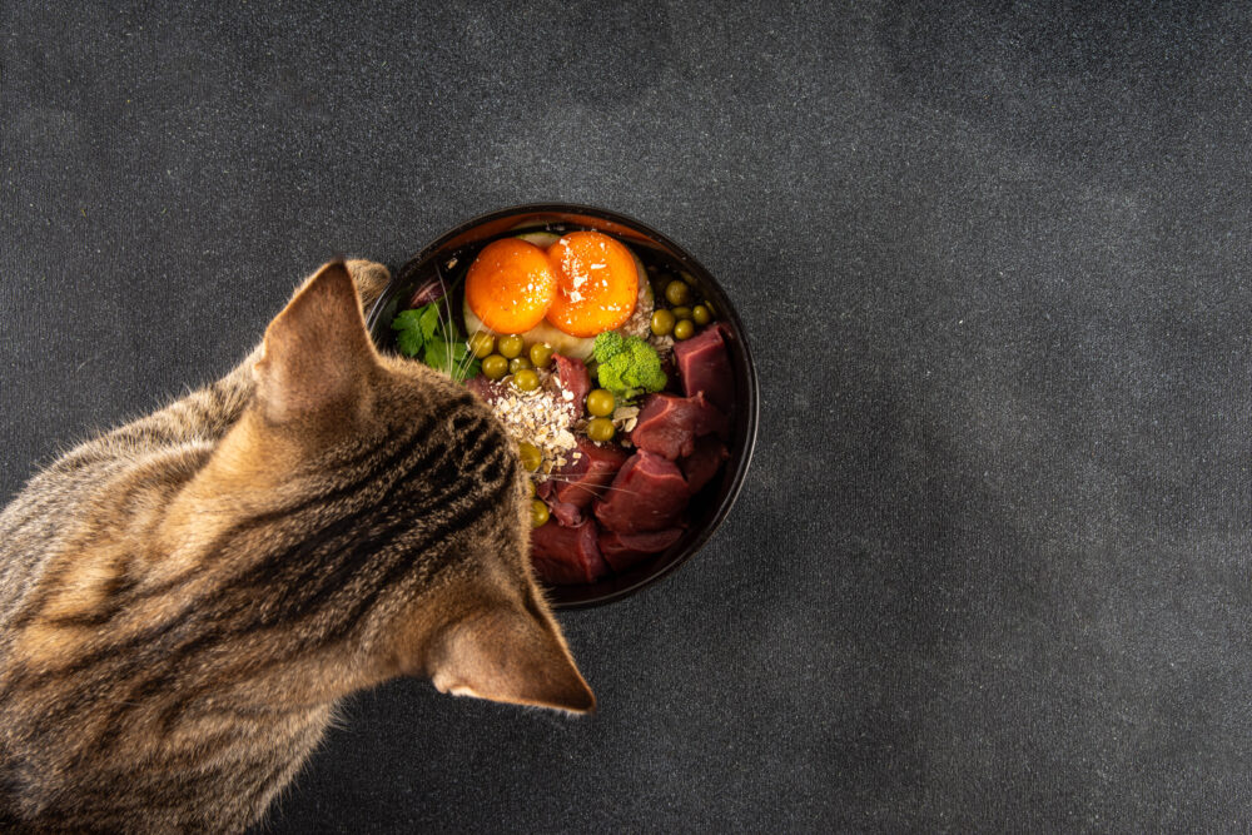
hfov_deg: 48.5
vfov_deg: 33.4
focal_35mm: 40
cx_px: 626
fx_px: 1391
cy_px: 418
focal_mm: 40
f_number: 16
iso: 100
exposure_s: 1/160
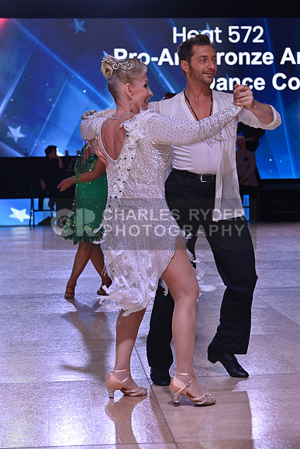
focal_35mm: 75
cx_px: 150
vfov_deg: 27.0
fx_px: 937
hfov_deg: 18.2
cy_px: 224
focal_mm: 75
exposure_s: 1/320
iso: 800
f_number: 9
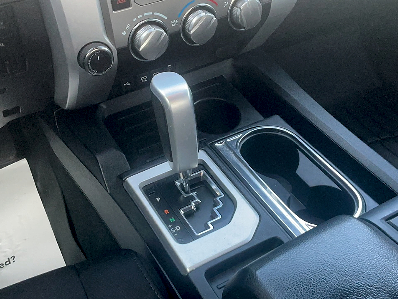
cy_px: 150
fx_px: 437
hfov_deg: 49.0
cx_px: 199
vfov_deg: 37.7
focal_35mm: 38
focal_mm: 3
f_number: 1.8
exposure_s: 1/60
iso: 100
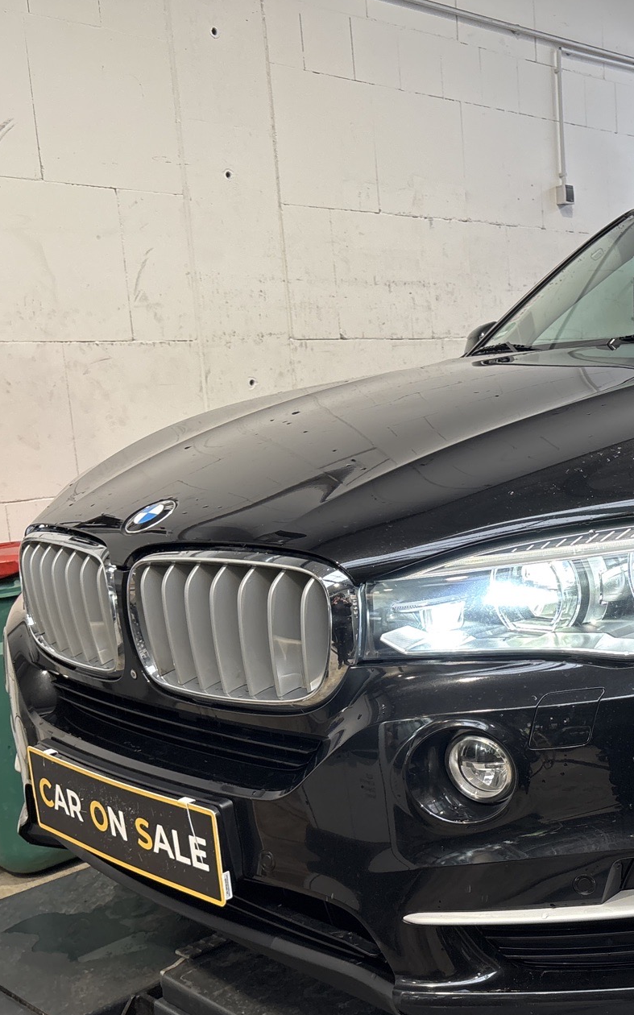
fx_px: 1162
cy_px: 570
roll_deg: +2.1
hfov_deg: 29.1
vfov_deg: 47.1
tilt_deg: -8.9
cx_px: 588
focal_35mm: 42
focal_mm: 5.96
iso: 125
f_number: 1.6
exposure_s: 1/72
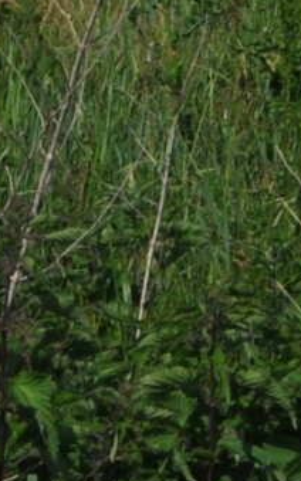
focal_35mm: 254
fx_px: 3332
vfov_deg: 7.7
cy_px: -667
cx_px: 1049
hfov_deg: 4.8
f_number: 11
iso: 200
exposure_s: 1/500
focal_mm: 22
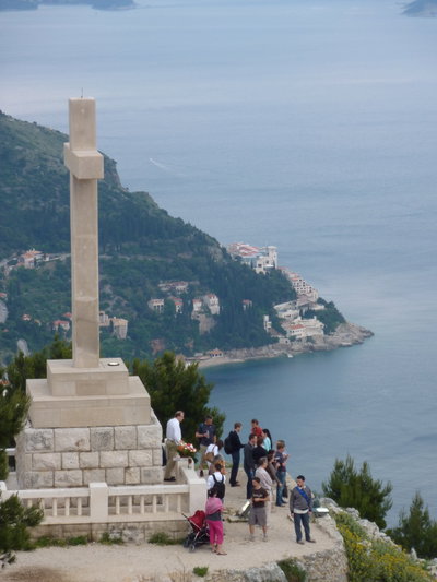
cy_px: 291
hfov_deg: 10.1
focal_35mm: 147
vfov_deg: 13.4
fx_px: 2473
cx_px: 218
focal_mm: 24.1
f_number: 4.5
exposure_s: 1/60
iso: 160
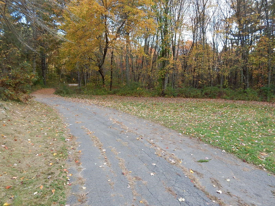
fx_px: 175
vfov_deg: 61.1
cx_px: 138
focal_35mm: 22
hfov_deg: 76.4
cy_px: 103
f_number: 3
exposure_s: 1/100
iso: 125
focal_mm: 4
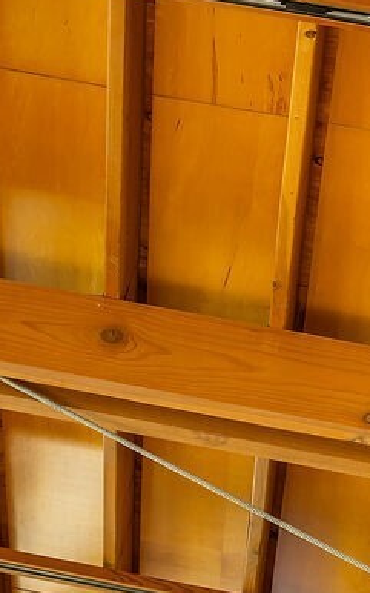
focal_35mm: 138
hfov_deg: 9.5
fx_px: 2228
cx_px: 37
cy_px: 434
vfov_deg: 15.1
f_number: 5.6
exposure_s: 1/50
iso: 200
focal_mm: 51
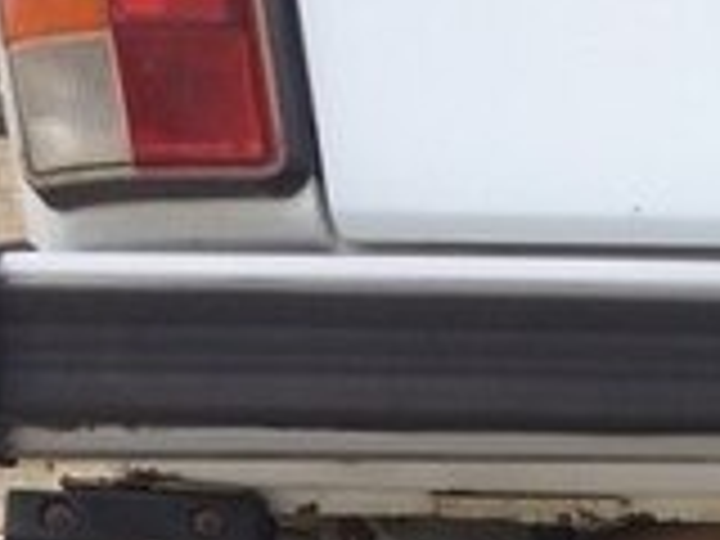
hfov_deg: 13.9
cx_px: 1436
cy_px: 1109
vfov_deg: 11.1
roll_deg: -1.8
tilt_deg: -7.8
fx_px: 2496
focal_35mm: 120
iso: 32
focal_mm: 4.15
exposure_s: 1/279
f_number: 2.2
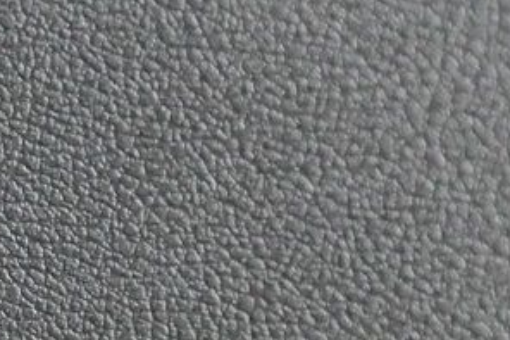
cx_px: -303
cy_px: 476
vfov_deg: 6.2
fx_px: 3086
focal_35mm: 218
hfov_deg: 9.1
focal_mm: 42
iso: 12800
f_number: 4.5
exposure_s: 1/20
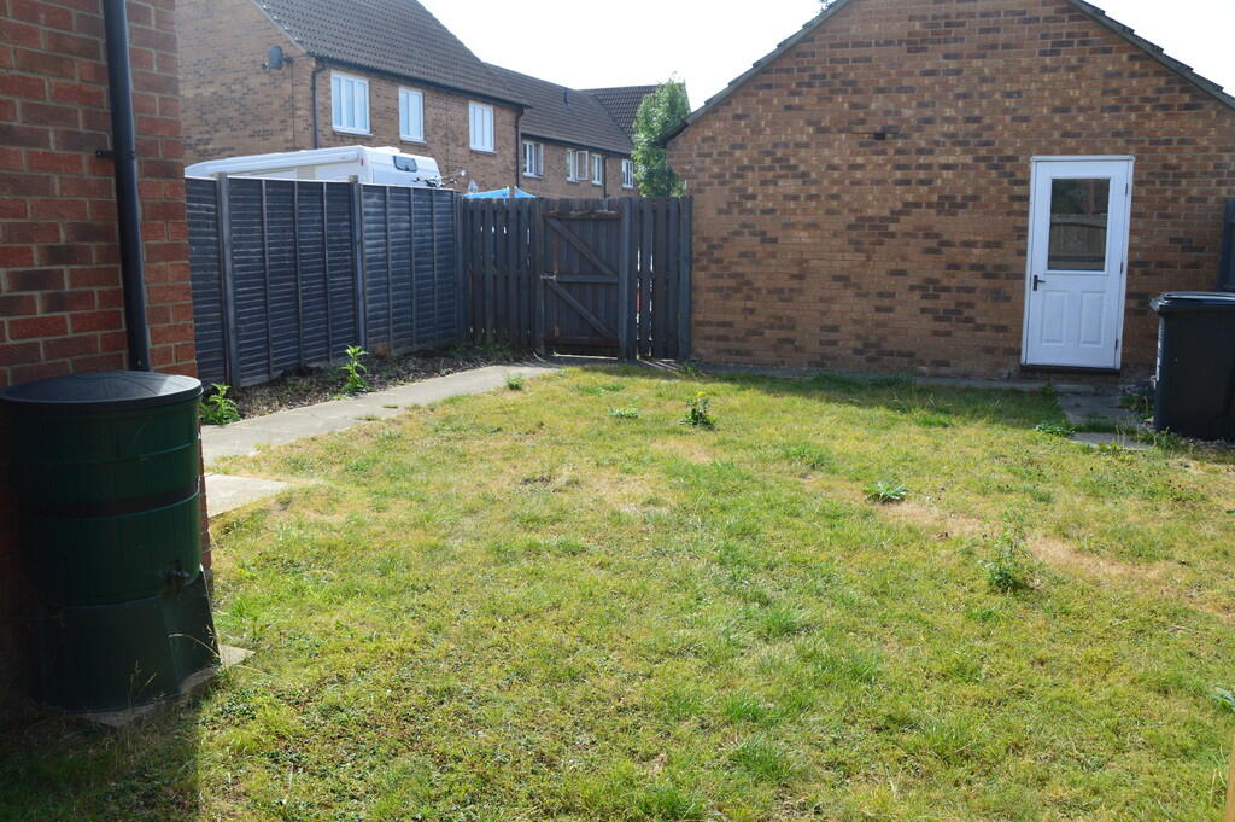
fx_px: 977
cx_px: 618
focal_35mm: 28
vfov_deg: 45.6
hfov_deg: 64.6
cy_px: 411
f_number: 10
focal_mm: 19
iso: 400
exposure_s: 1/320
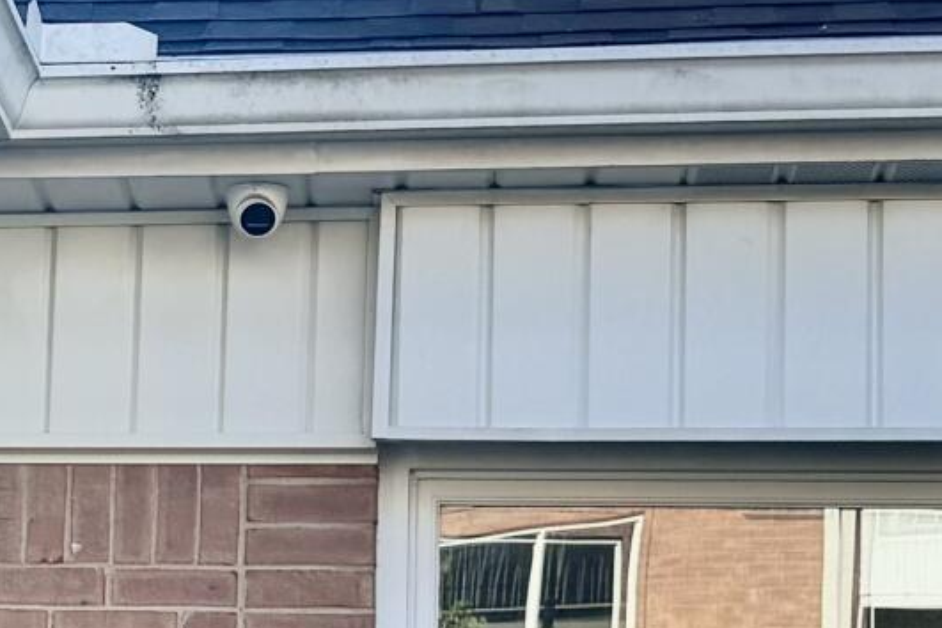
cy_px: 534
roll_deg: -3.4
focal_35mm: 141
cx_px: -610
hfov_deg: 13.4
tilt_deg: +7.9
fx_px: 3689
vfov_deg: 9.7
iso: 80
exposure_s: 1/1238
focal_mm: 6.76
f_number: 1.78
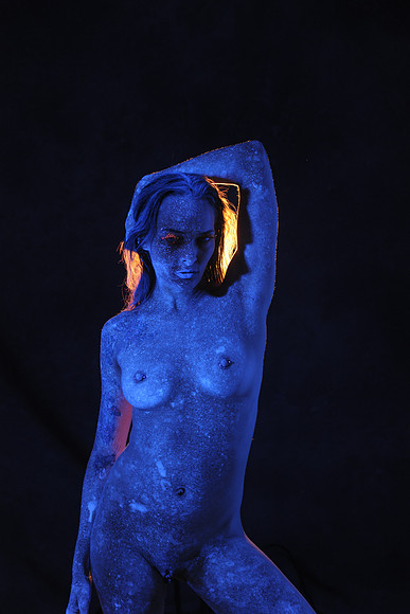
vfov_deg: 23.9
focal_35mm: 85
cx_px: 205
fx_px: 1451
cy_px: 307
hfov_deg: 16.1
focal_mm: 85
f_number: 5.6
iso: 800
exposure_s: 1/90
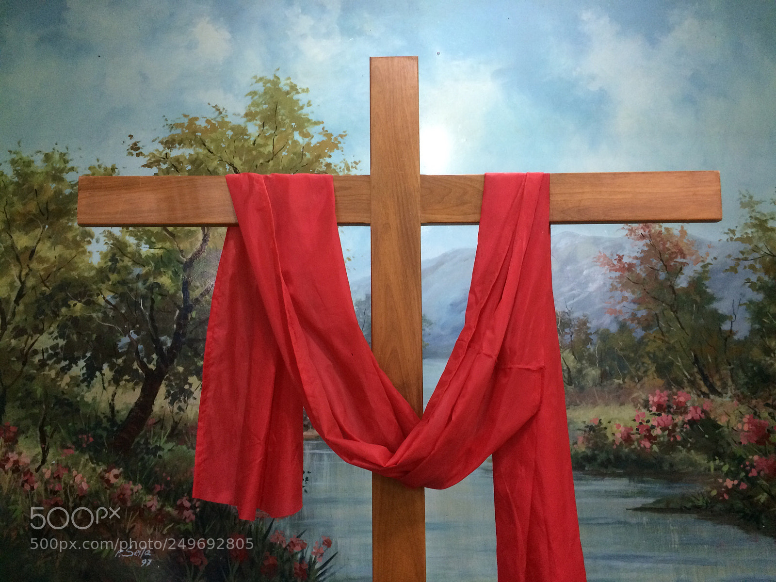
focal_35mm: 29
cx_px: 388
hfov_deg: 61.7
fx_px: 650
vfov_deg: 48.2
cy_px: 291
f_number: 2.2
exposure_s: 1/30
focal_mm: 4.15
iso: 160
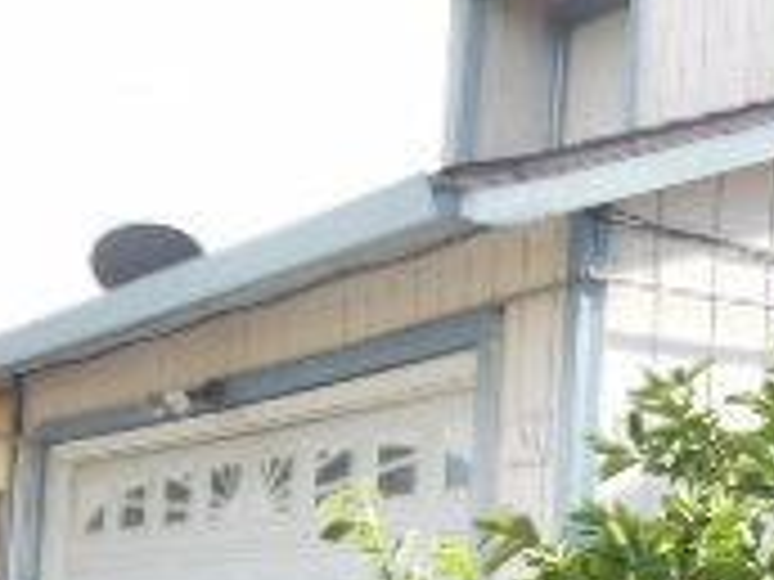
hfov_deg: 19.2
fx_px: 2079
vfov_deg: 15.6
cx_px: 1053
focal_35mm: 93
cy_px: 571
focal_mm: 4.5
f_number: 3.2
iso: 125
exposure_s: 1/400
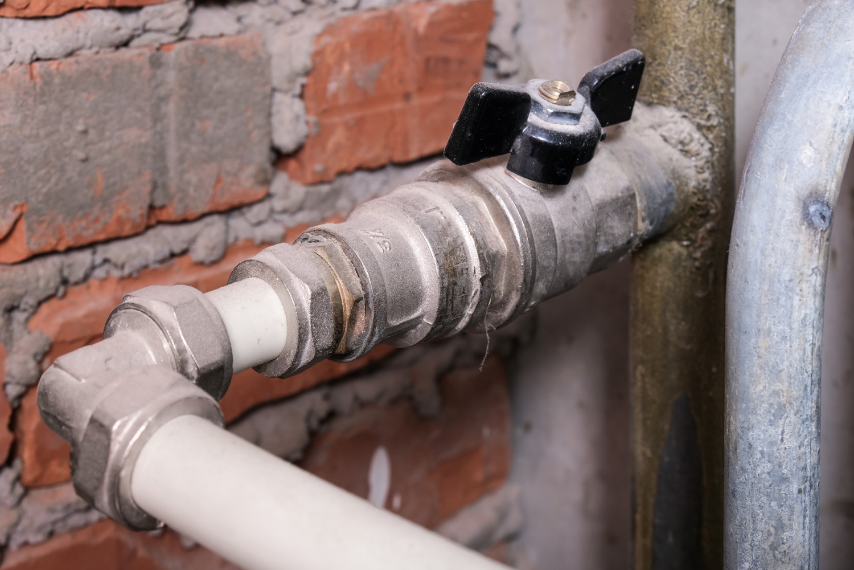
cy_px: 285
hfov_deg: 36.9
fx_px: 1281
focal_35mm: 54
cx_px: 427
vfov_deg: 25.1
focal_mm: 35.8
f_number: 8
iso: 200
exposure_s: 1/100
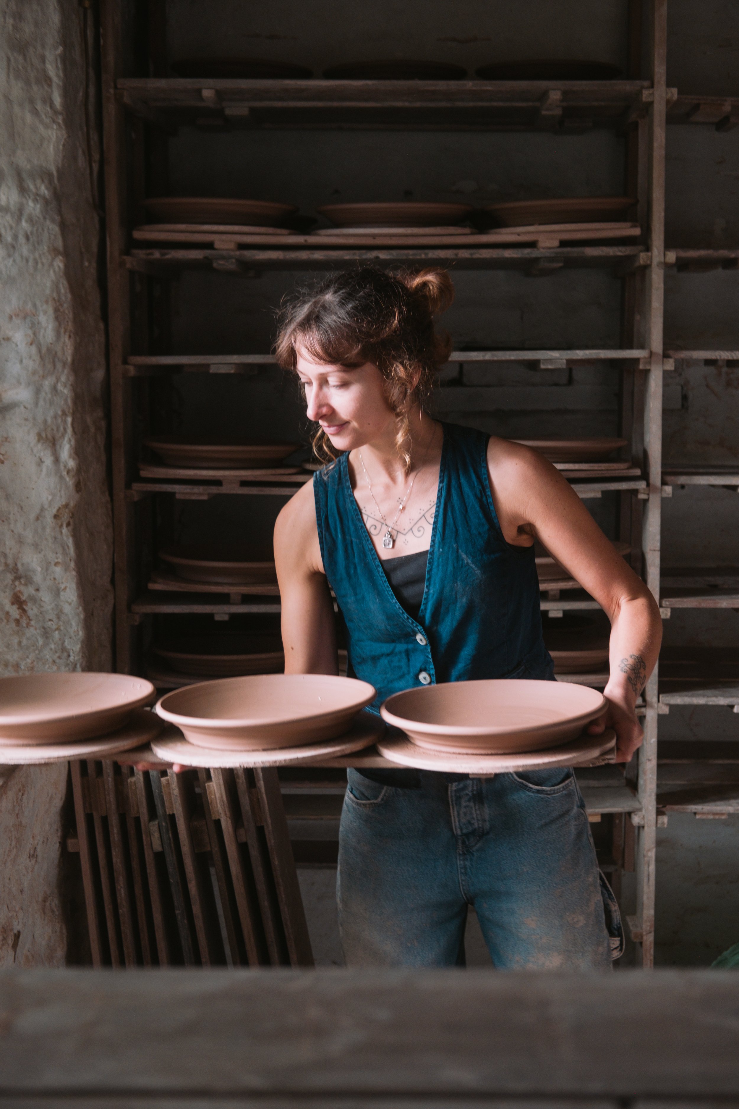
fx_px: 1632
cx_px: 370
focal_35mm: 53
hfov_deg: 25.5
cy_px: 554
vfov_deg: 37.5
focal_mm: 35
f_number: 3.2
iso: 640
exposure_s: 1/50
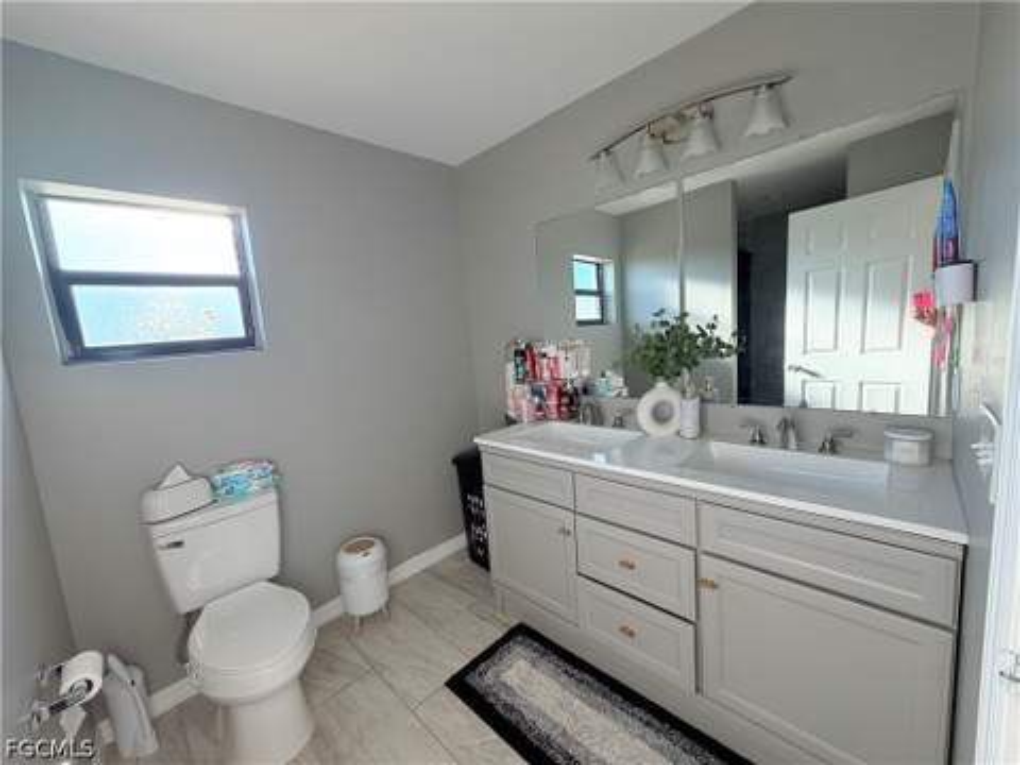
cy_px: 382
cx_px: 510
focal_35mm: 14
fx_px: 413
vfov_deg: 85.7
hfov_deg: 102.1
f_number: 2.2
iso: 64
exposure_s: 1/121
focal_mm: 2.22
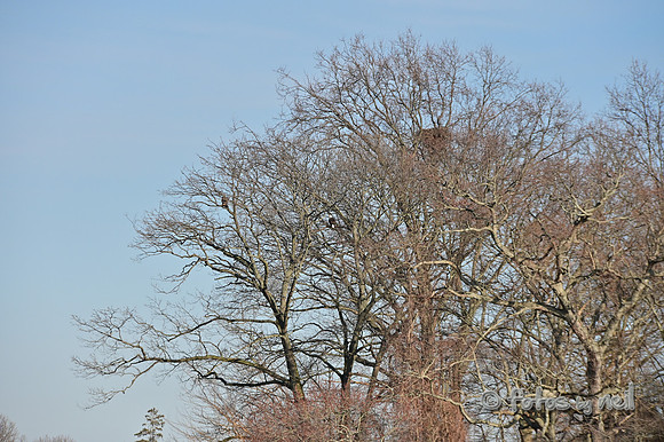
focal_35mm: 200
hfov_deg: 10.3
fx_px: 3687
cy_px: 221
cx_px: 332
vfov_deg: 6.9
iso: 1000
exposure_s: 1/5000
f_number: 7.1
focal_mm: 200
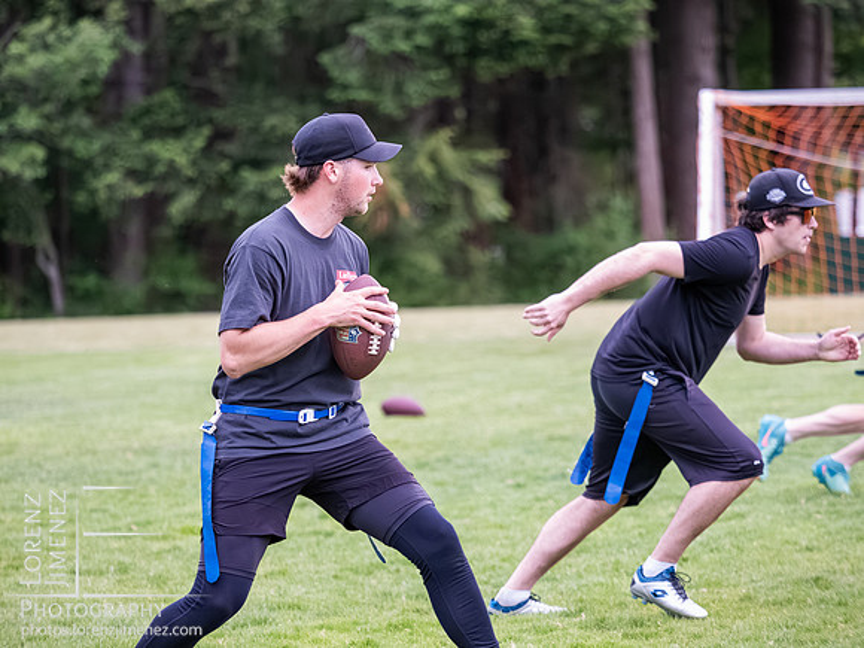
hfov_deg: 9.0
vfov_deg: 6.8
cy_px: 324
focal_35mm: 220
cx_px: 432
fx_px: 5491
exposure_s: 1/1250
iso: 4000
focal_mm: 110
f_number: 2.8
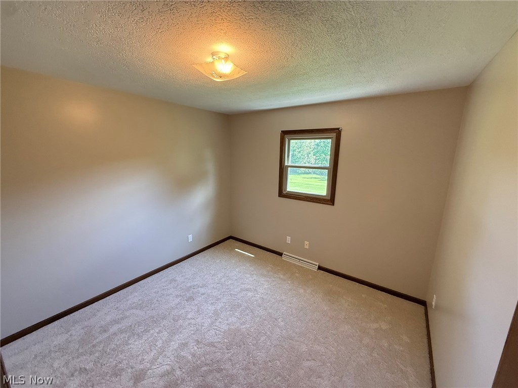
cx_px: 259
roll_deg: -1.0
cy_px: 194
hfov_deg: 102.1
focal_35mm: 14
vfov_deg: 85.7
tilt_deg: -11.5
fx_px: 209
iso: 320
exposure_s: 1/99
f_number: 2.2
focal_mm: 2.22
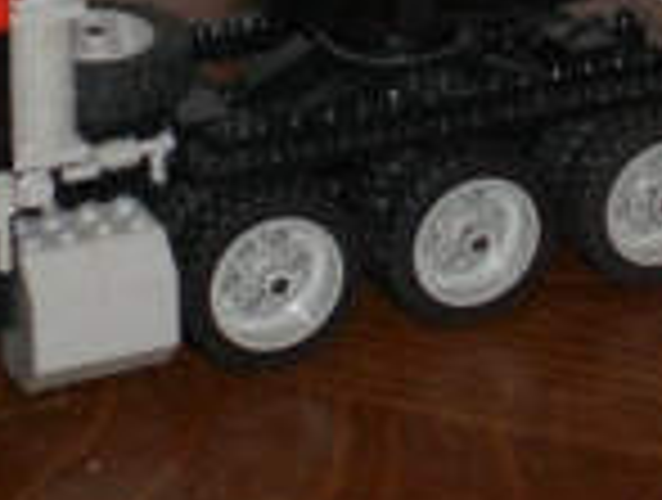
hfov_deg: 11.8
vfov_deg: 8.9
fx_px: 3163
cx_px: 657
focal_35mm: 165
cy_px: -126
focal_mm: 6.3
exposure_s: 1/60
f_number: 3.1
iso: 200
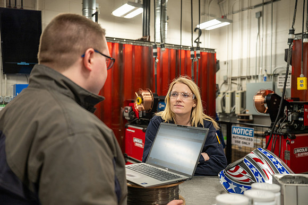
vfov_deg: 37.9
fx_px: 300
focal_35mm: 35
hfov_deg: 54.4
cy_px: 102
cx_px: 154
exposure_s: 1/200
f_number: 2.8
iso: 500
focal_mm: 35
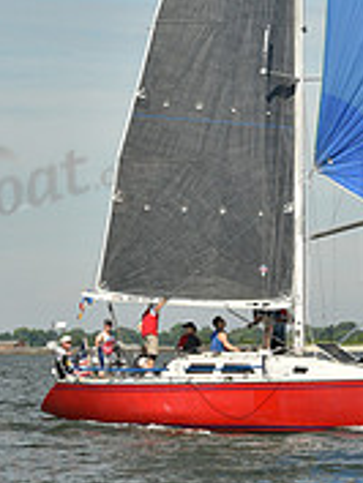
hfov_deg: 6.8
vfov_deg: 8.9
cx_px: 302
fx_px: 3072
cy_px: 25
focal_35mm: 220
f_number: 8
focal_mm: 70
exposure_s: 1/1600
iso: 320
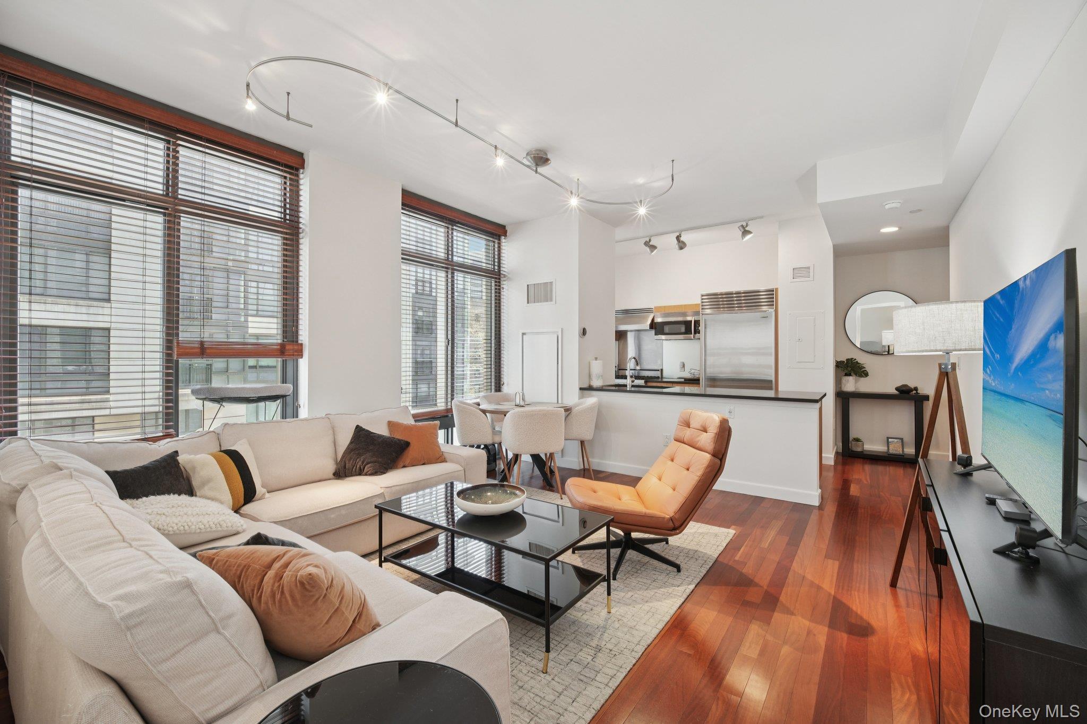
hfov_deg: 104.3
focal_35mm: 14
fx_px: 423
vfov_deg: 81.2
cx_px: 544
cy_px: 362
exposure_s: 1/13
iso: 400
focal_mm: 14
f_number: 9
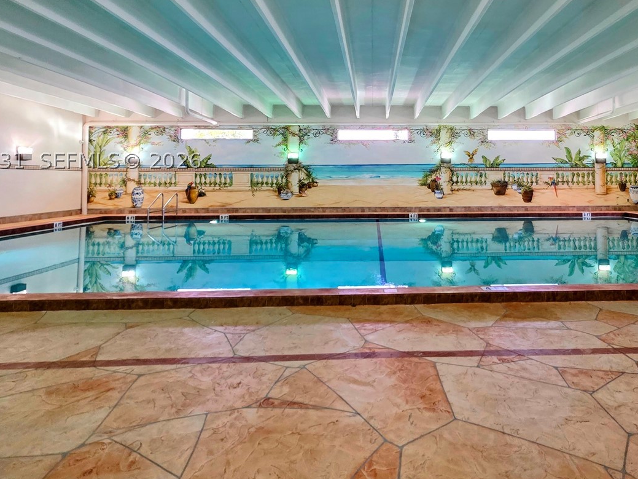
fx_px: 369
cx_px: 389
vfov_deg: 64.3
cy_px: 161
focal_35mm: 20
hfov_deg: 80.6
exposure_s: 1/60
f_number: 1.9
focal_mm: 2.2
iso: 250
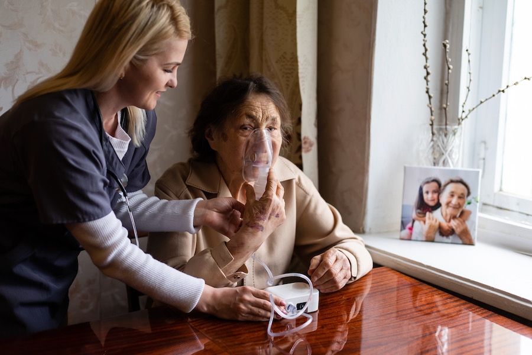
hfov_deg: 39.6
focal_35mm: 50
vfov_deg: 27.0
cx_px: 266
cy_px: 178
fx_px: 739
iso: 250
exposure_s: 1/125
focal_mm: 50
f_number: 2.5
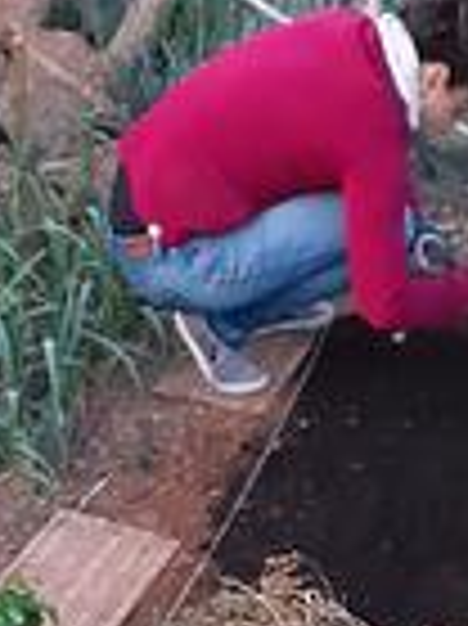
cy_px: 824
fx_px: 1354
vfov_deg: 23.0
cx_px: 108
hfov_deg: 19.4
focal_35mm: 75
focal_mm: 3.93
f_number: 1.7
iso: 640
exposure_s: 1/17
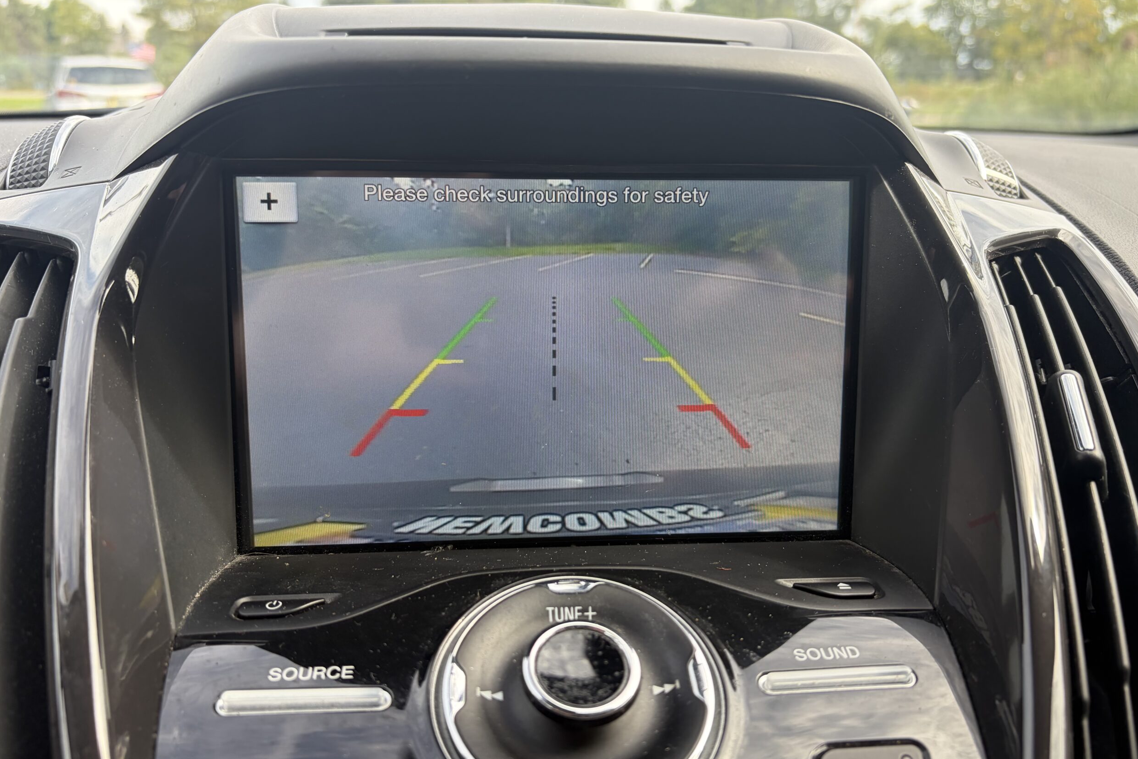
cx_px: 581
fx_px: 885
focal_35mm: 28
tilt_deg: -15.9
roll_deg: -1.6
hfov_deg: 65.5
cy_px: 386
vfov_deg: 46.4
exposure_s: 1/346
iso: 50
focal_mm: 5.96
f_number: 1.6
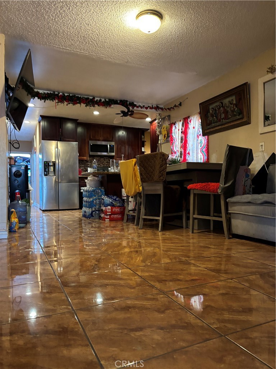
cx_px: 138
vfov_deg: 67.3
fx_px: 276
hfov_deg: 53.1
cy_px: 184
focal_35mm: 26
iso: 640
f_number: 1.6
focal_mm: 5.96
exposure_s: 1/30
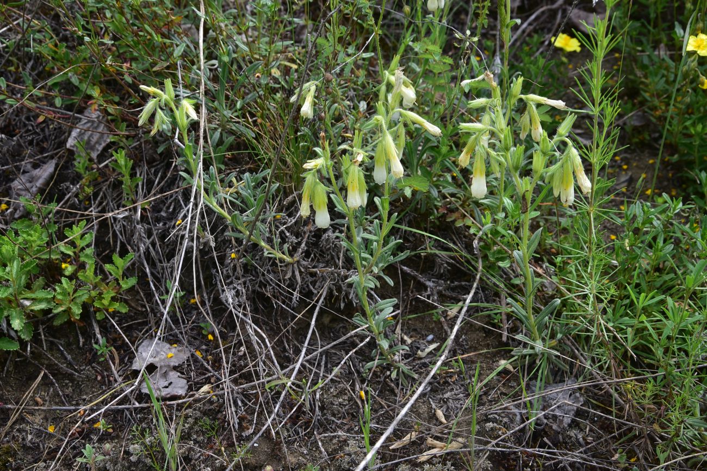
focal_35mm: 50
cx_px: 354
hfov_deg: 39.6
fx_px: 982
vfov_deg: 27.0
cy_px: 236
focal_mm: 50
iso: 250
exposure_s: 1/125
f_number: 13
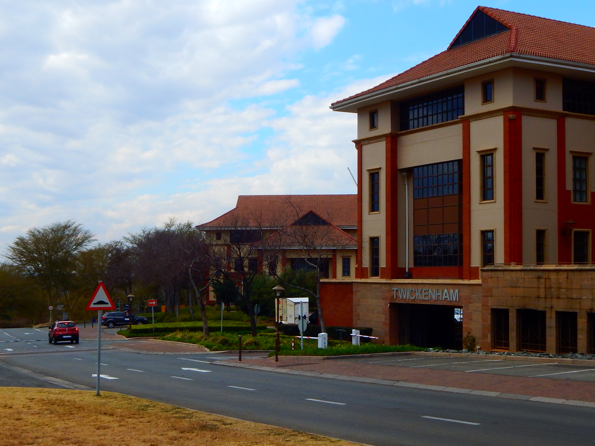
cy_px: 255
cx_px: 250
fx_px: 928
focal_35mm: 54
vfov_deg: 27.0
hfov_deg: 35.5
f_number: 3.4
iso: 125
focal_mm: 6.8
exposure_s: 1/800
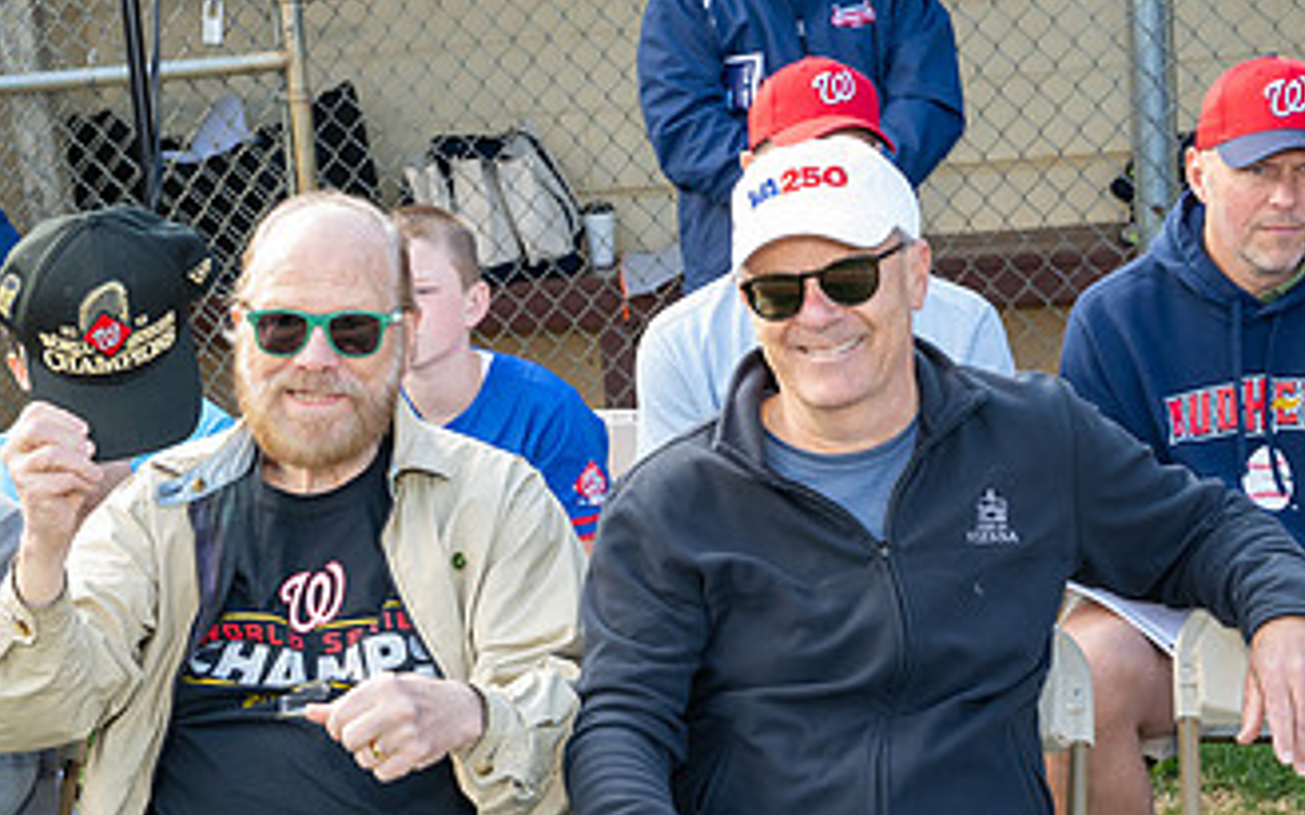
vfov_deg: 16.1
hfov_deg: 25.1
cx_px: 258
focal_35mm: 81
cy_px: 538
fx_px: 2881
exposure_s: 1/250
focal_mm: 43
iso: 900
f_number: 7.1
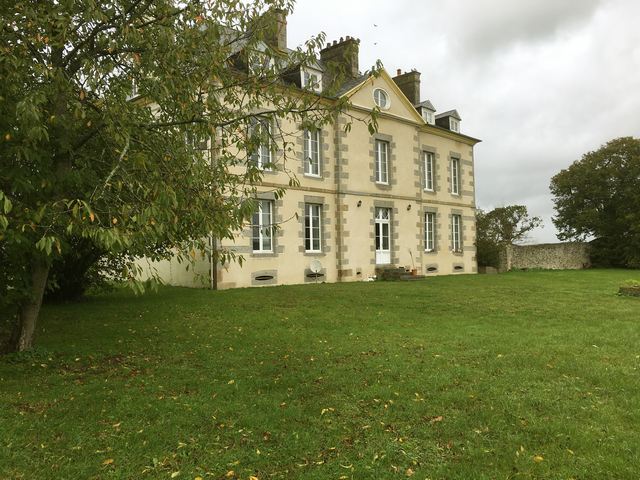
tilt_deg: +3.2
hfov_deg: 61.7
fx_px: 536
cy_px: 240
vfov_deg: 48.2
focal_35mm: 29
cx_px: 320
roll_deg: +0.6
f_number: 2.2
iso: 25
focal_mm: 4.15
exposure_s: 1/591
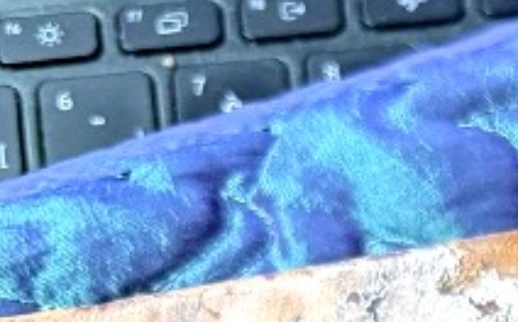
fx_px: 2031
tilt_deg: -78.8
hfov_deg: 12.3
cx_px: 1134
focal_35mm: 144
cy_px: 1083
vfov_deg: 7.5
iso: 640
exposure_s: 1/60
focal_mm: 6.76
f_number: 1.78
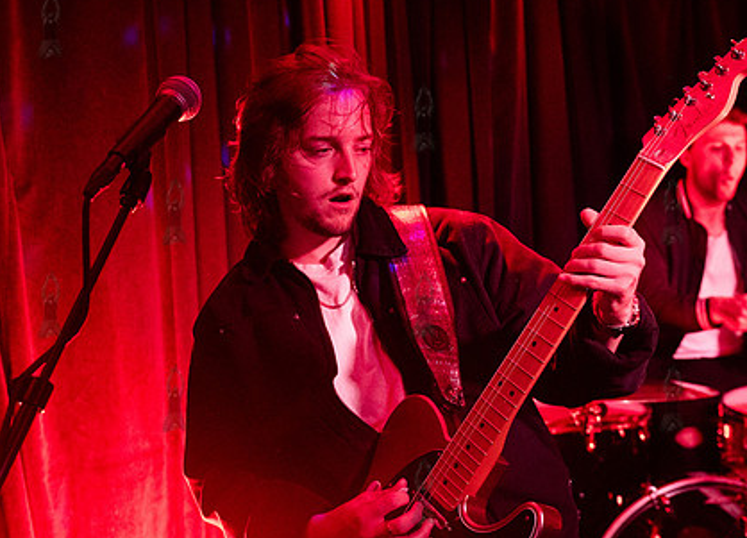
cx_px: 368
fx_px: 1042
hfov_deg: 39.4
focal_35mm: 49
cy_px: 214
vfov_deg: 28.9
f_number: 3.5
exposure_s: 1/320
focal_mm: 27
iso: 12800
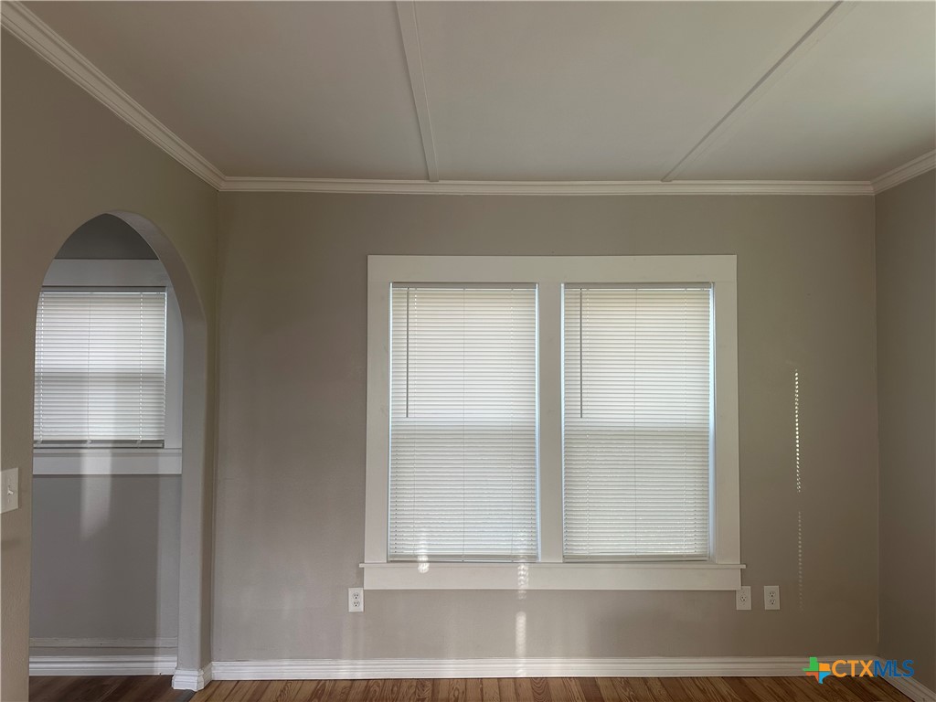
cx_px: 468
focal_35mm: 24
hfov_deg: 71.6
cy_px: 351
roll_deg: +0.8
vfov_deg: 56.8
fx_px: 649
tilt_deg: +2.8
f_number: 1.78
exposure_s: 1/120
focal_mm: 6.86
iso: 125
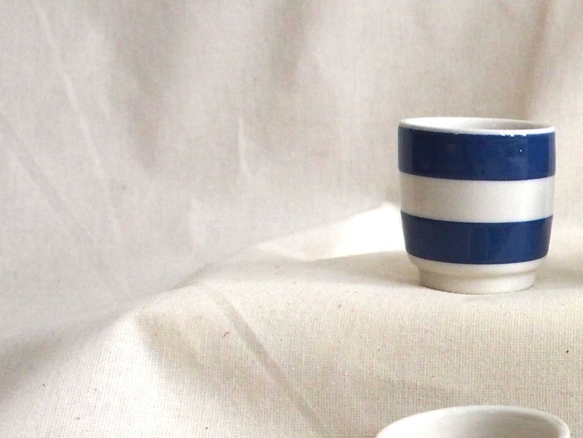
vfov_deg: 21.2
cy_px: 382
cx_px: 707
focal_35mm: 68
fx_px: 1145
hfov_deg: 25.5
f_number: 3.5
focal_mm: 12
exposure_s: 1/60
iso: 1250
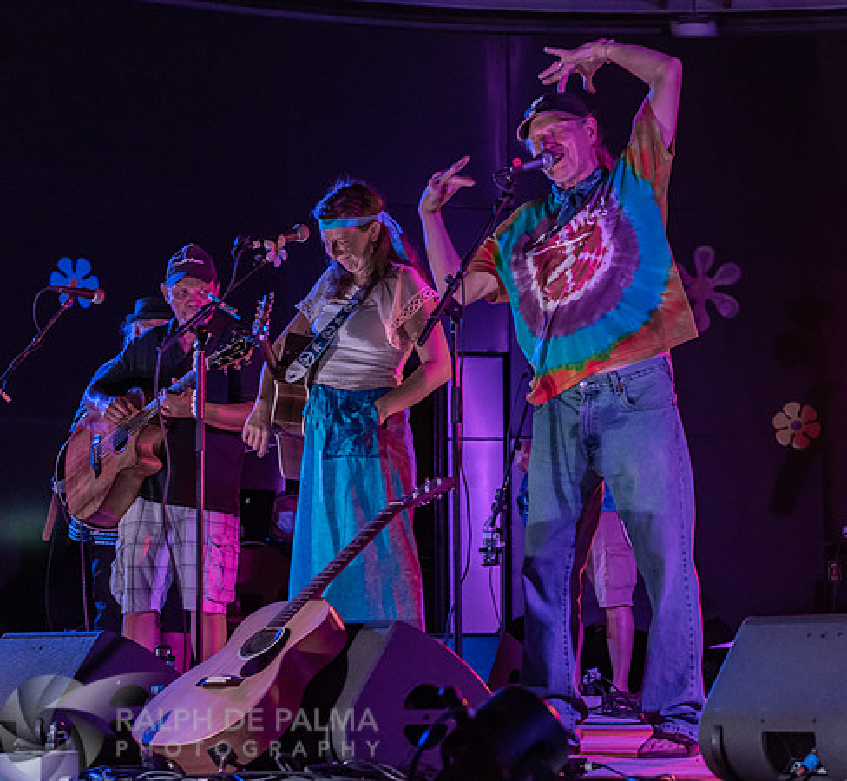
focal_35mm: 97
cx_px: 589
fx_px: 2580
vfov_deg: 17.2
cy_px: 407
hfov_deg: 18.6
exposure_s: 1/160
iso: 2500
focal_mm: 70
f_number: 4.5
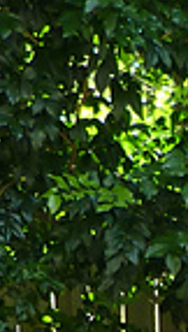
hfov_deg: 6.4
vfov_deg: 10.4
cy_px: 741
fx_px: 1631
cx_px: 411
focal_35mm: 185
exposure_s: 1/60
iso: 80
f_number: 3.3
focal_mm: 4.4
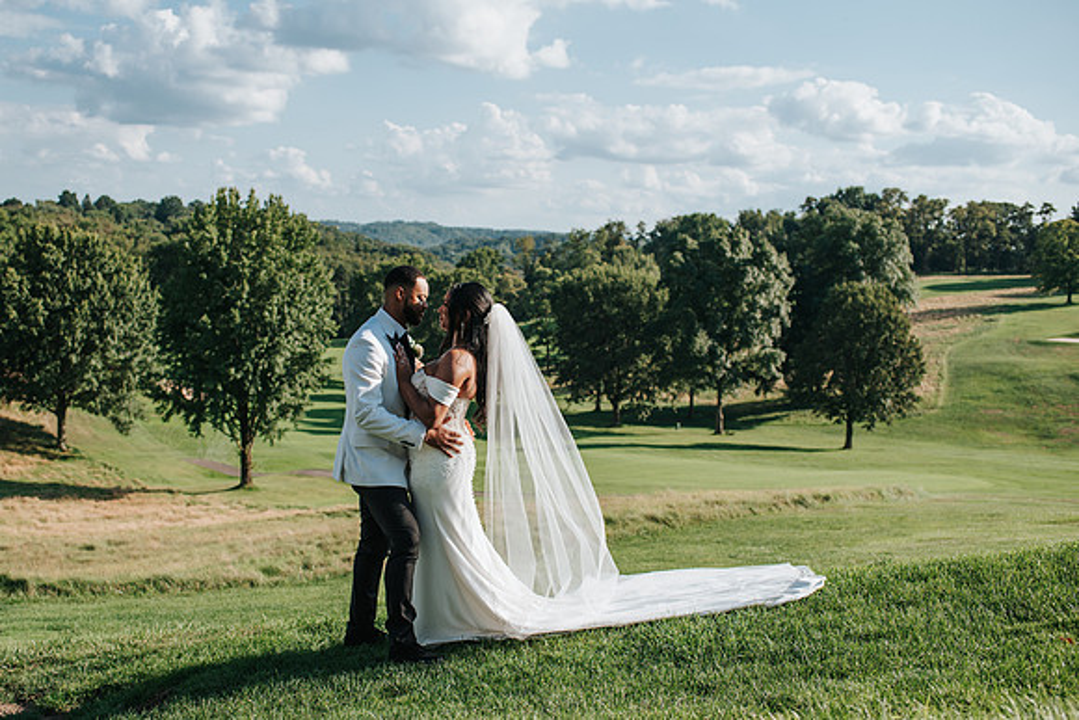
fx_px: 1155
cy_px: 396
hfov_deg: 50.0
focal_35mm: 39
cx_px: 485
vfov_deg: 34.6
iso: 100
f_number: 3.2
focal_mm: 35
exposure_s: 1/1250
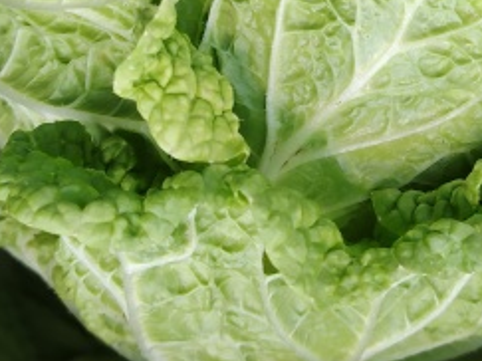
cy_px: 6
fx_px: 1099
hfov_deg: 24.7
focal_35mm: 79
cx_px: 264
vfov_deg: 18.2
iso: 394
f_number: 1.75
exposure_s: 1/900
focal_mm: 5.25
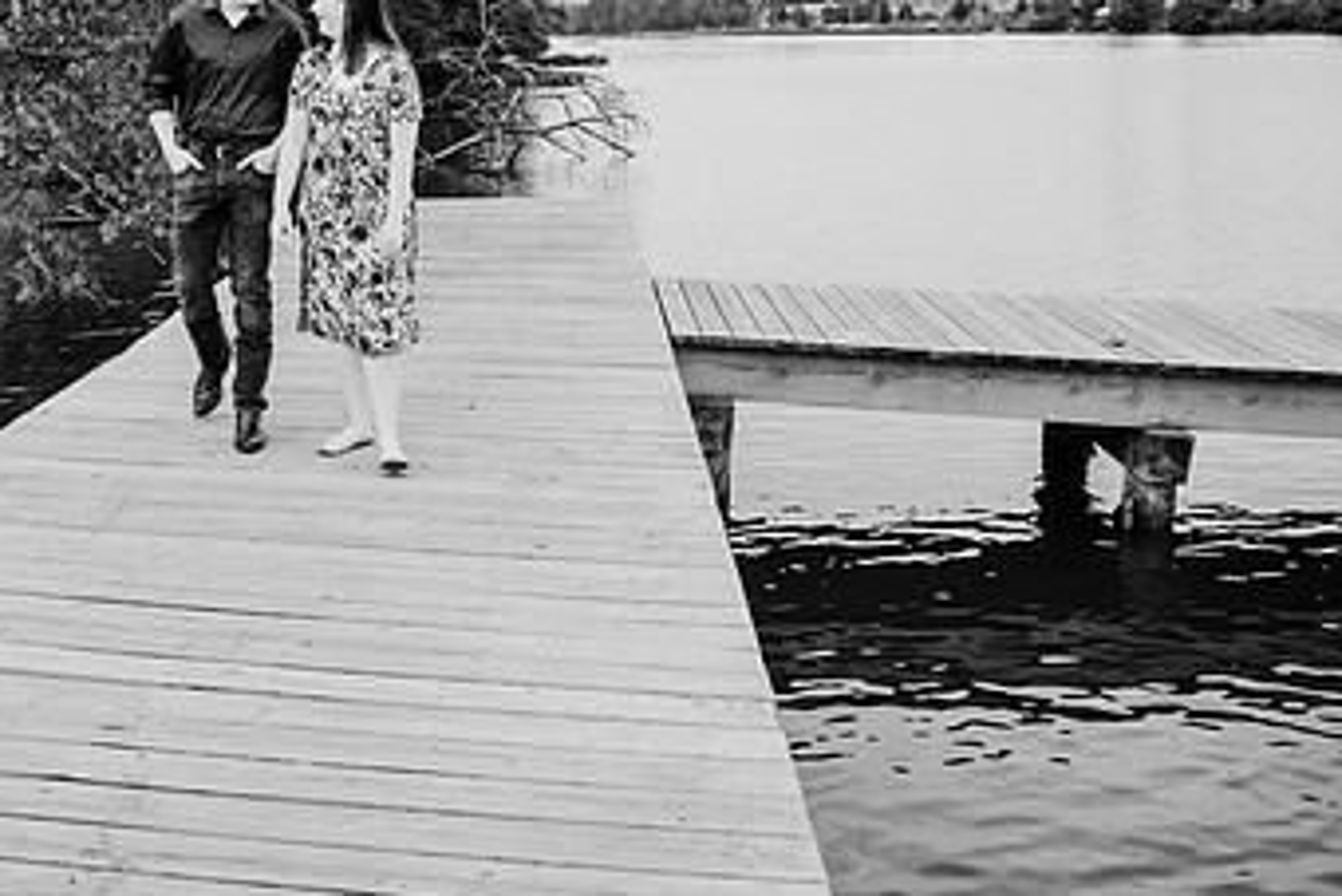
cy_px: 164
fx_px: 1529
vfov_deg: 31.7
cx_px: 288
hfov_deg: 45.2
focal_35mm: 41
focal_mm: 24
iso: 200
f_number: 2.8
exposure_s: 1/800
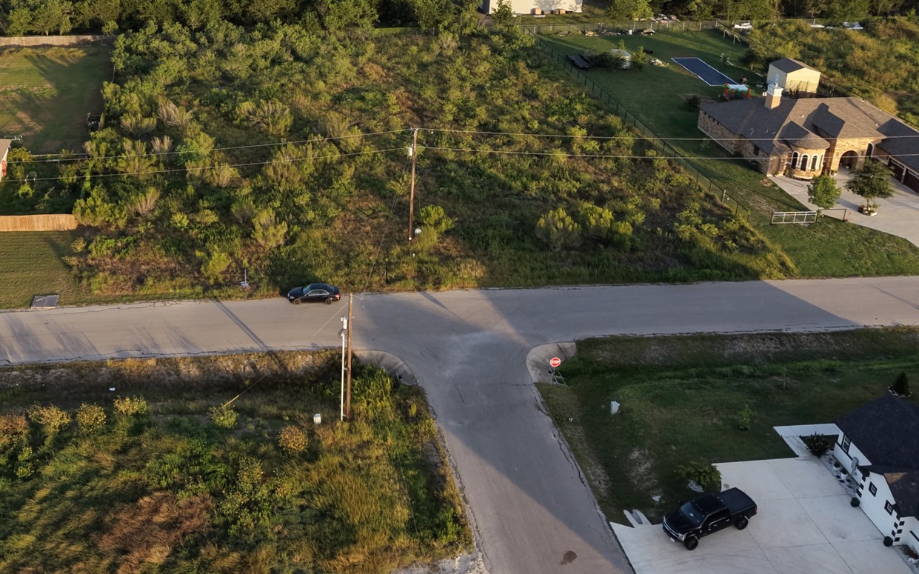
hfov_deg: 46.2
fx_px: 1052
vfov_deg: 29.9
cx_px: 278
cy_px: 127
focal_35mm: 42
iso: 250
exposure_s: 1/1600
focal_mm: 8.67
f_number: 1.8
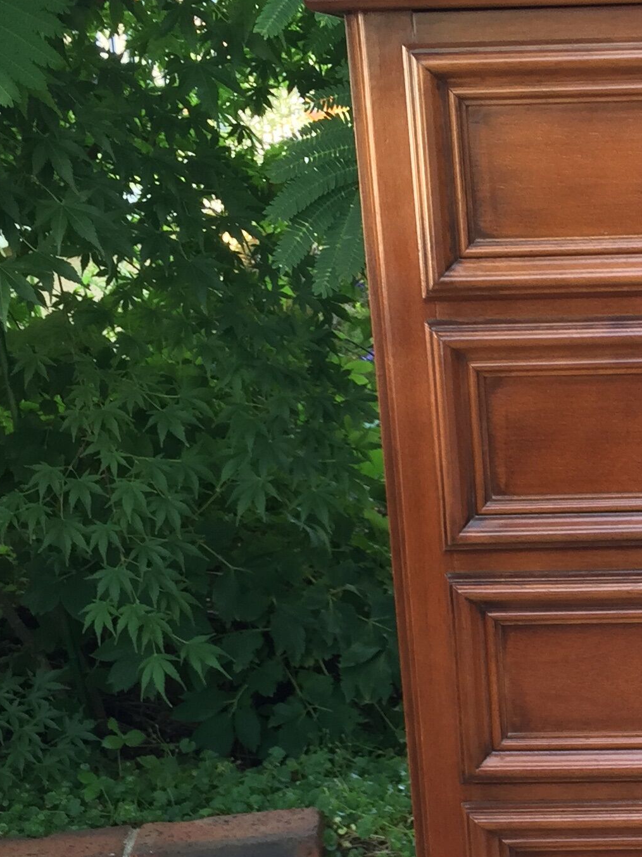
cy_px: 712
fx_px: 1731
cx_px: 687
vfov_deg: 27.1
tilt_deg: -19.3
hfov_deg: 20.2
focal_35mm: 70
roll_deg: -1.0
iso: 32
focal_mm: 4.15
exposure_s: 1/60
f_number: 2.2
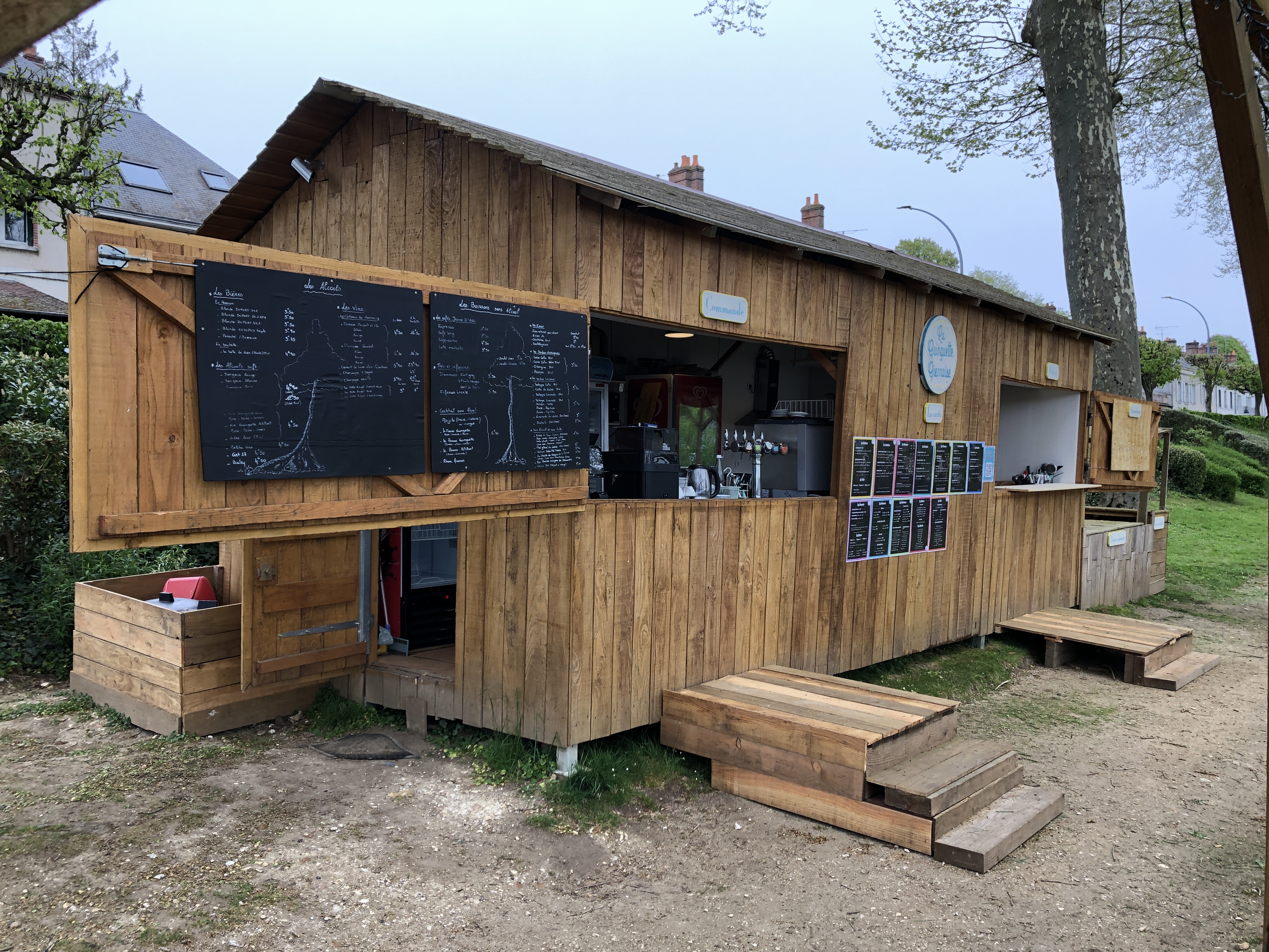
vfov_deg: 49.7
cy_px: 476
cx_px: 634
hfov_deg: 63.4
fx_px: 1026
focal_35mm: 28
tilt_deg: +0.8
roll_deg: +1.5
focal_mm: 4
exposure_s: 1/120
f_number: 1.8
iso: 32
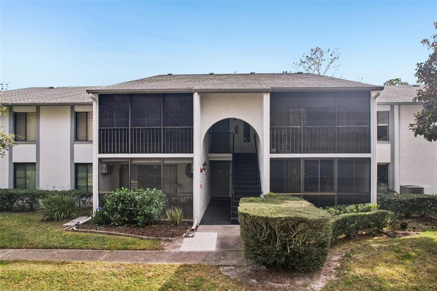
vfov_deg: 57.2
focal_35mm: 22
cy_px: 146
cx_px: 218
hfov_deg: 78.6
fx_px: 267
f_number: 2.8
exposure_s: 1/640
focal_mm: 8.4
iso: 400
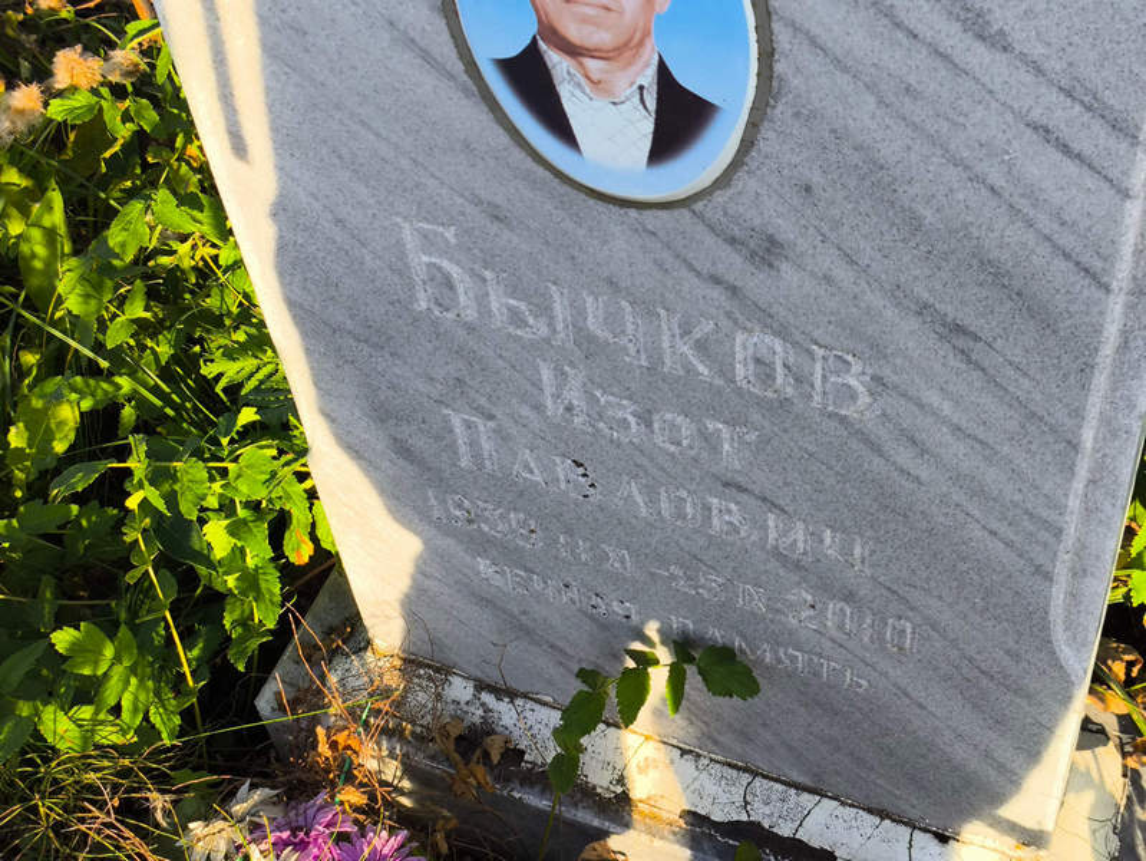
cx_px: 573
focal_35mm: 50
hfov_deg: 38.2
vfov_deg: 29.1
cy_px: 430
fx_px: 1656
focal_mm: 4.71
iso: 50
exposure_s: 1/705
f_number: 1.7
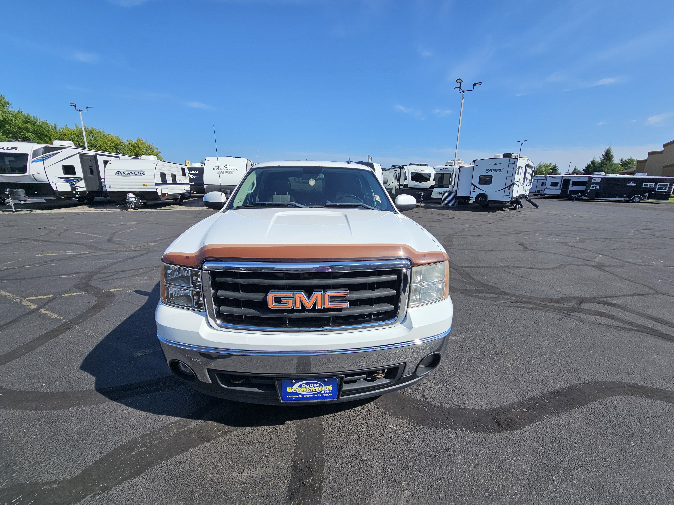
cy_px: 252
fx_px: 253
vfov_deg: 89.9
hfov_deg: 106.2
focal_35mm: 13
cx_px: 337
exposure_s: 1/3034
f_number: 2.2
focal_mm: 2.2
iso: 50
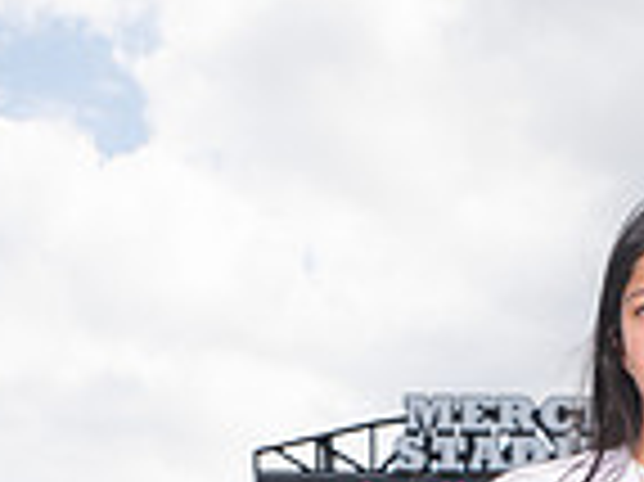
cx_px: 644
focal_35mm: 127
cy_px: 1005
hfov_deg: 15.3
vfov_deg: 10.6
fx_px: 2361
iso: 125
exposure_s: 1/320
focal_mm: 42
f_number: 7.1
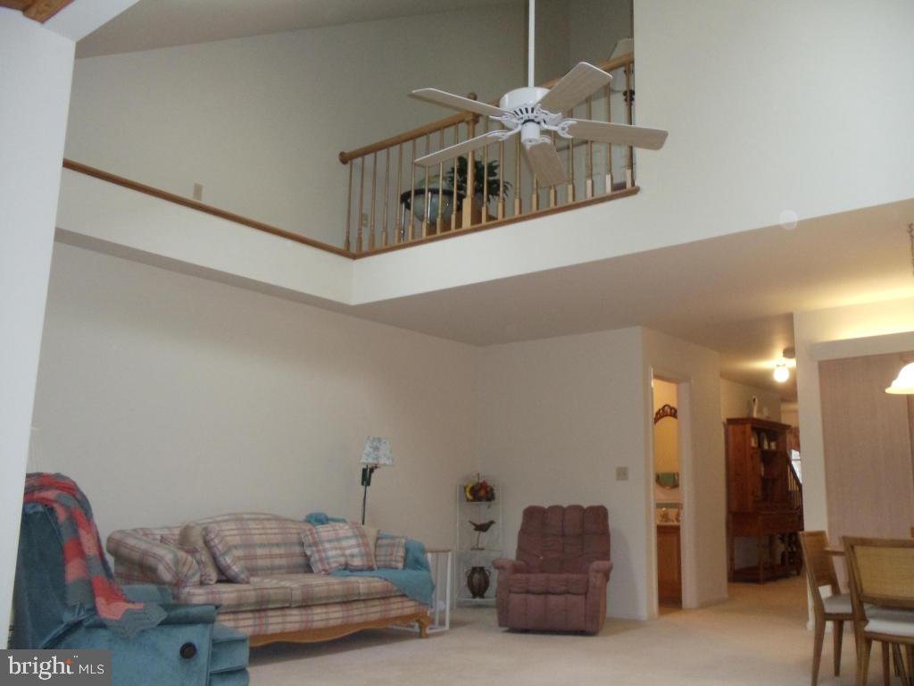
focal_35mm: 44
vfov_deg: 32.9
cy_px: 343
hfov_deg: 42.9
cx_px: 457
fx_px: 1162
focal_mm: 6
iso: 400
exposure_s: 1/30
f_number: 3.5
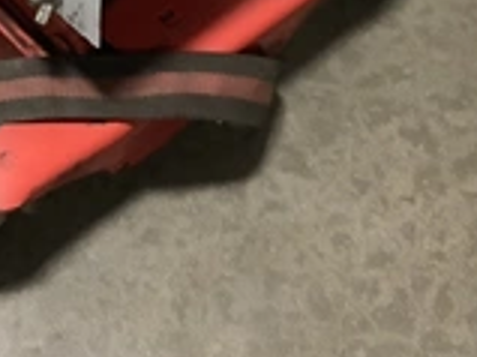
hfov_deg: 24.5
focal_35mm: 78
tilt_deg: -53.7
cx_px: 66
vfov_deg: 18.3
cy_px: -18
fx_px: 1074
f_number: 2.4
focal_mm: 3.3
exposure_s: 1/30
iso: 640
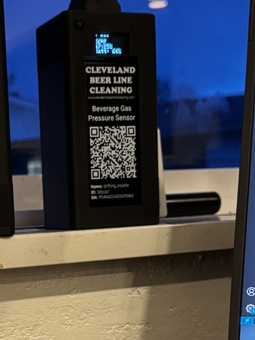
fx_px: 736
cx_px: 15
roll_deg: +3.5
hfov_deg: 19.2
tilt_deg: -5.6
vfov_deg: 25.4
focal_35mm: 75
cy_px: 287
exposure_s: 1/47
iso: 800
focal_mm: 6.76
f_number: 1.78
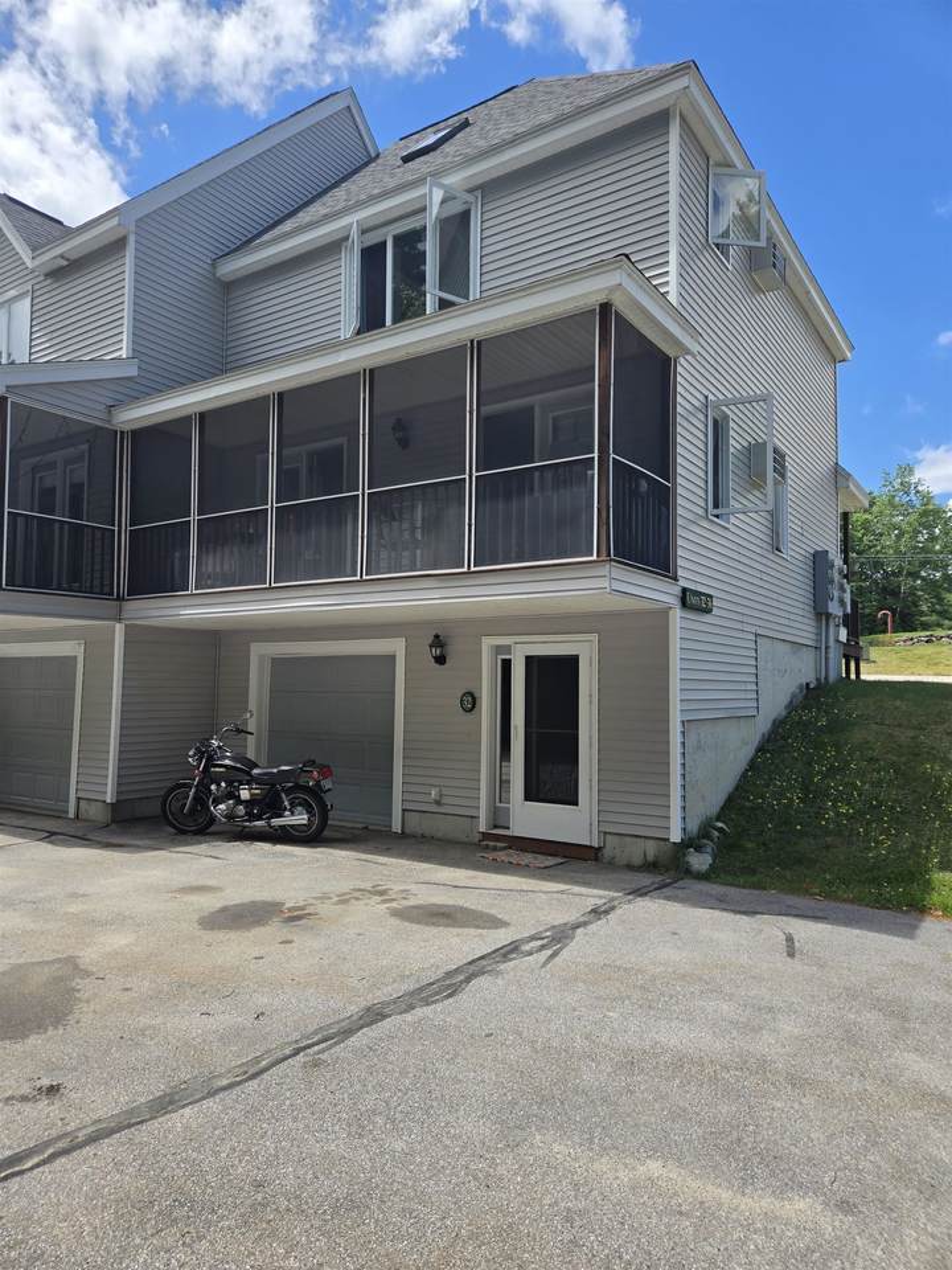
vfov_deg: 73.9
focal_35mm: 23
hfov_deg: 58.9
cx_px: 476
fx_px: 843
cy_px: 635
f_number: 1.8
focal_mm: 5.4
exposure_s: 1/1610
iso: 25
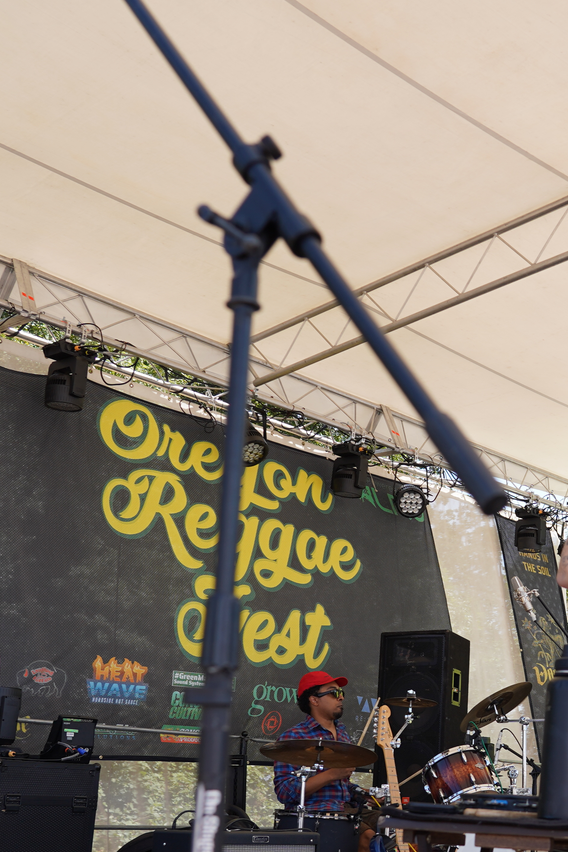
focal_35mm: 51
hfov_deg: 25.5
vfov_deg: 38.4
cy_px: 570
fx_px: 1207
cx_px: 527
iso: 100
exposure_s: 1/250
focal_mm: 24
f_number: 5
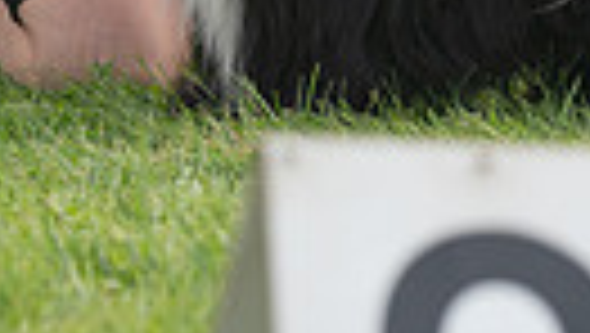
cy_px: -328
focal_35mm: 780
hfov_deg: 2.8
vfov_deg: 1.6
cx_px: 396
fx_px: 12215
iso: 400
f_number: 3.5
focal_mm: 168
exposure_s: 1/1600
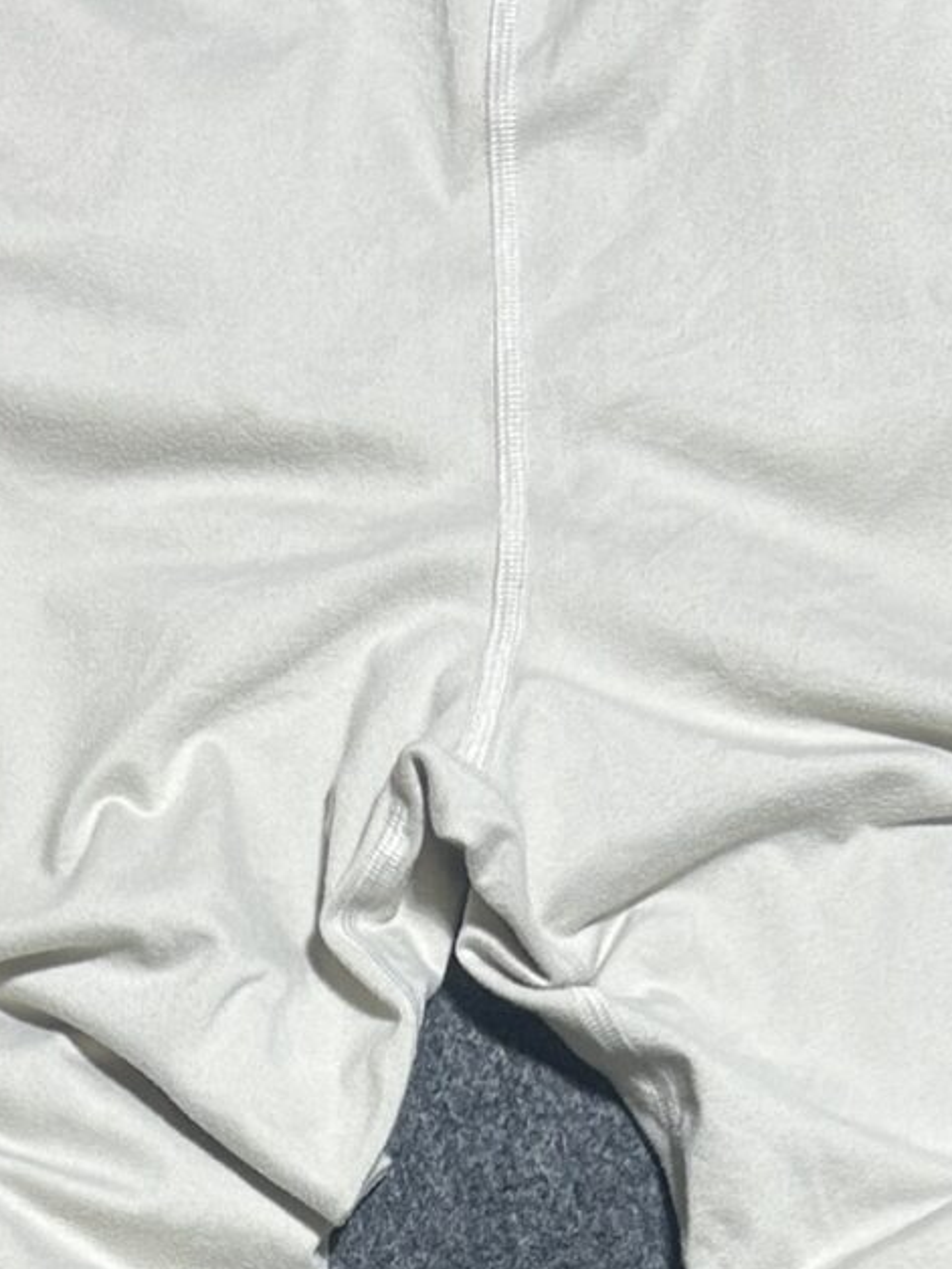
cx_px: 435
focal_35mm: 106
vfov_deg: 17.3
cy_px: 1679
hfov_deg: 14.0
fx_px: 3887
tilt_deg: -56.3
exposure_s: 1/100
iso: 50
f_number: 1.5
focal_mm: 5.7
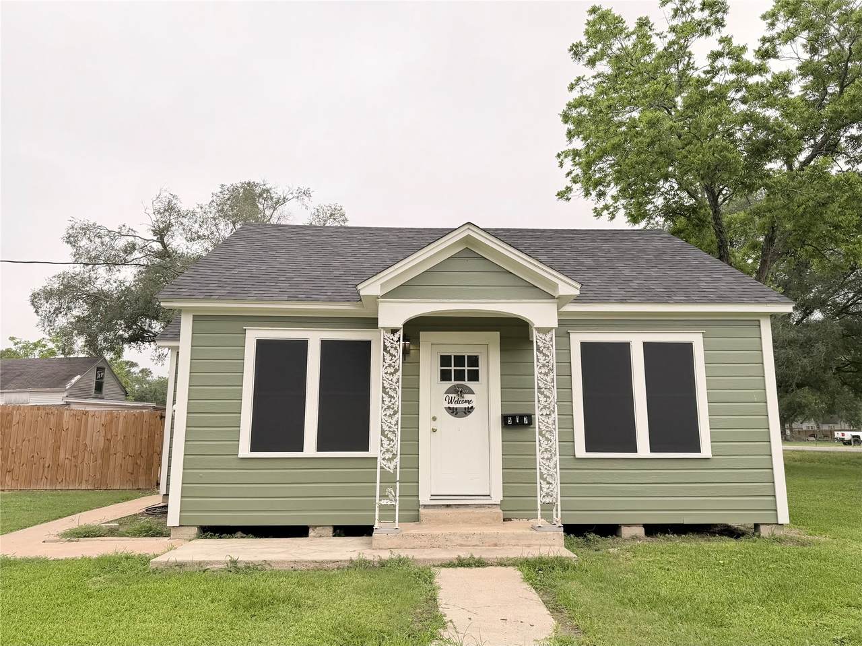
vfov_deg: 56.8
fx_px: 597
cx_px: 431
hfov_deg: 71.6
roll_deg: -0.2
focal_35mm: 24
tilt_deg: +9.5
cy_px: 323
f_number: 1.78
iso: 80
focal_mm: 6.76
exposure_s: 1/4167
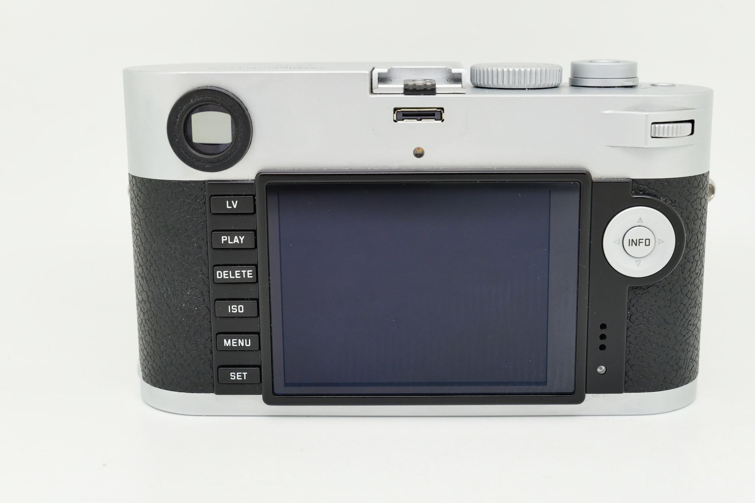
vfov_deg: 26.0
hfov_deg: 38.2
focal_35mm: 52
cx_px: 418
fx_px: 1090
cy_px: 244
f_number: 8
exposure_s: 1/100
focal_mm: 43
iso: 800
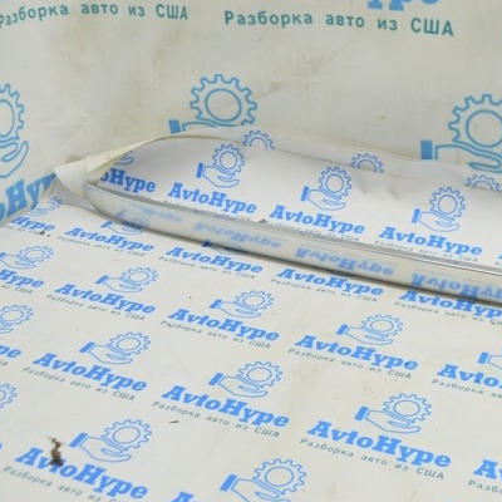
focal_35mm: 57
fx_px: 935
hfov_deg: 29.9
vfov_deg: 30.0
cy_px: 257
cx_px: 311
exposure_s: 1/20
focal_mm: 28
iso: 400
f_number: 5.6
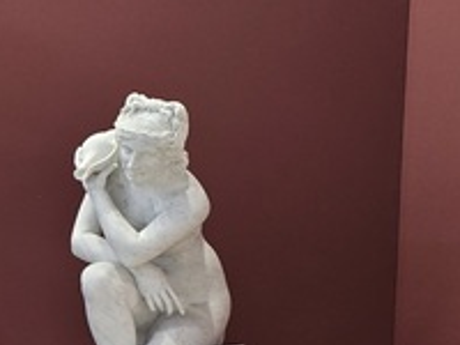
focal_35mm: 92
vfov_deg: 15.9
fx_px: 1223
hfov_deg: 18.0
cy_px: 278
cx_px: -308
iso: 160
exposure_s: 1/100
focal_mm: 6.3
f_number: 1.7
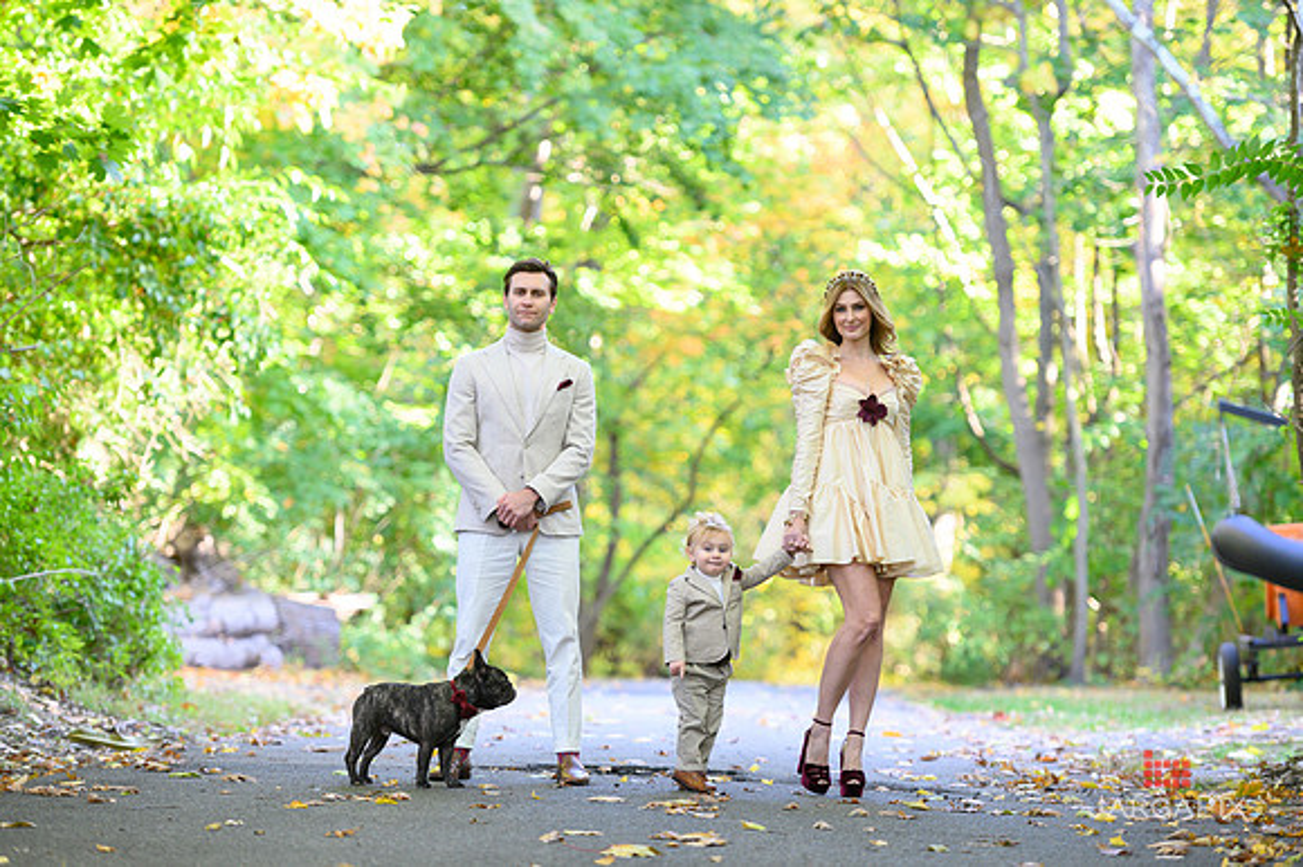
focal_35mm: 130
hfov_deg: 15.8
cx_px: 652
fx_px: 4702
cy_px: 434
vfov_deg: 10.5
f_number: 3.2
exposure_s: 1/200
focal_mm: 130
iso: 1600
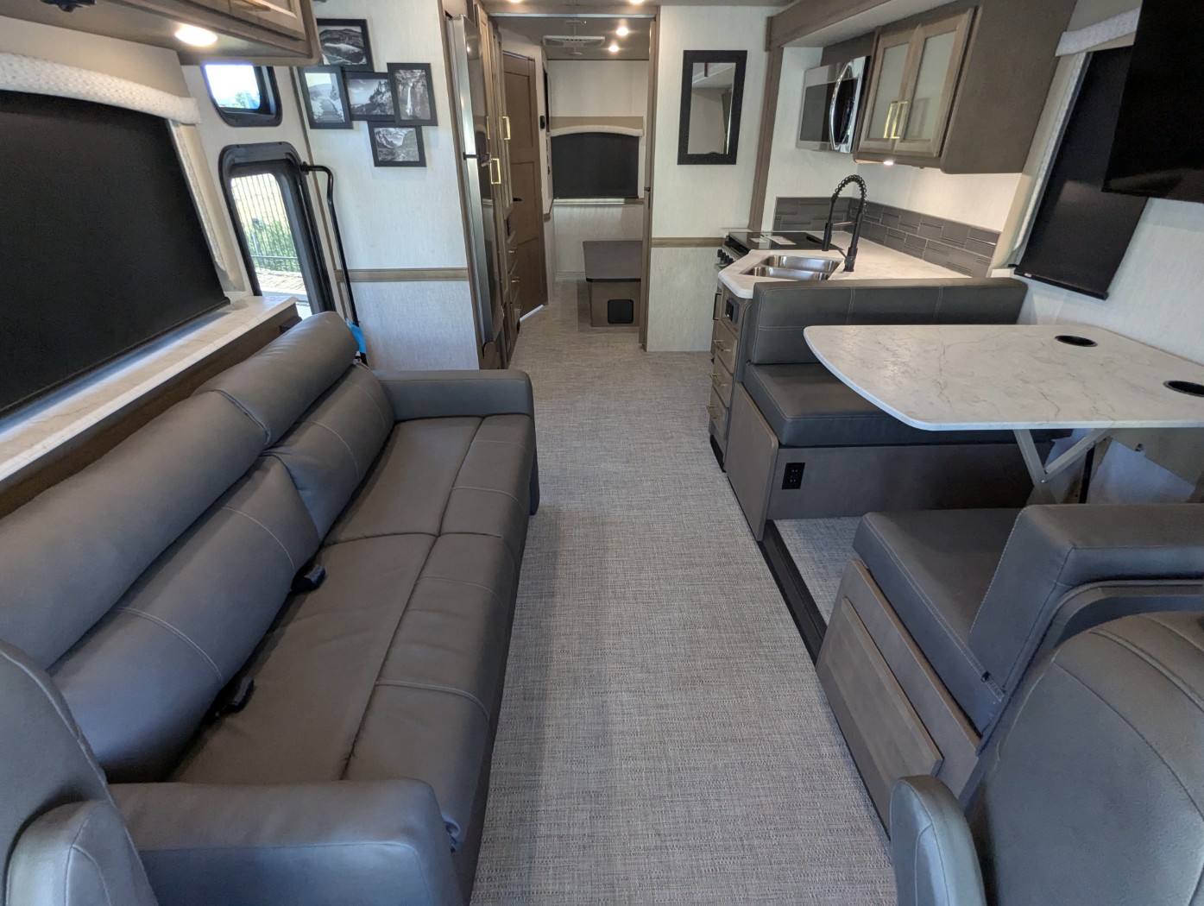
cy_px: 453
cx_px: 602
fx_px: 557
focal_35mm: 16
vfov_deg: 78.2
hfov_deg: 94.4
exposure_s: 1/117
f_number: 2.2
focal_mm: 2.35
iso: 283
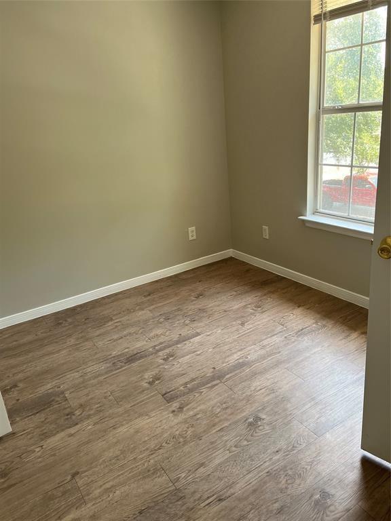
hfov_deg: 53.1
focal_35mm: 26
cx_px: 196
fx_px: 392
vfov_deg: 67.3
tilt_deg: -20.5
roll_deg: +5.1
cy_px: 260
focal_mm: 5.1
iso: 100
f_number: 1.6
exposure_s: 1/121
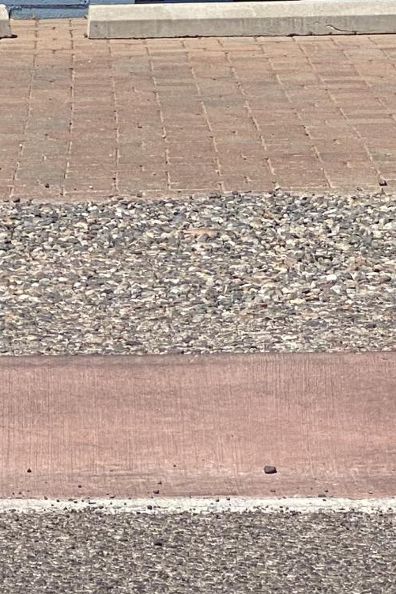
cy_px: -243
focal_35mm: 216
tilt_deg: +0.4
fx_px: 3562
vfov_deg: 9.3
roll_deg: +2.4
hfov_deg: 5.9
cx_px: -753
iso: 20
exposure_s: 1/1653
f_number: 2
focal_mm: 6
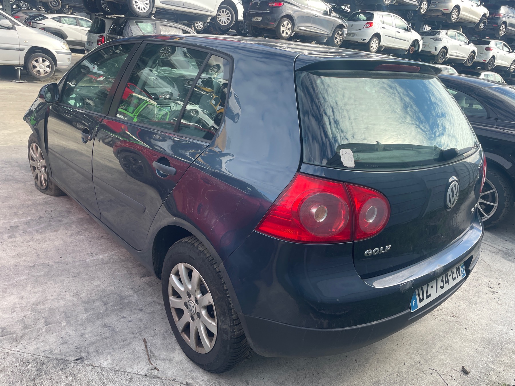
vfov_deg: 53.1
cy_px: 193
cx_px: 258
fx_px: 387
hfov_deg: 67.3
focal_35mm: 26
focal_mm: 4.2
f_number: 1.6
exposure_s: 1/498
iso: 32
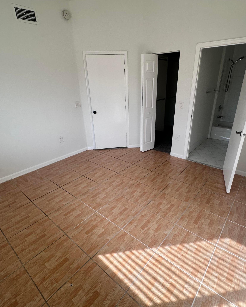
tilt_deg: -23.1
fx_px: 173
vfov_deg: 83.3
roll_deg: +1.2
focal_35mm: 19
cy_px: 154
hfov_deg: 70.8
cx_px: 128
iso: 80
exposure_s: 1/99
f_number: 2.2
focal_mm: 2.22
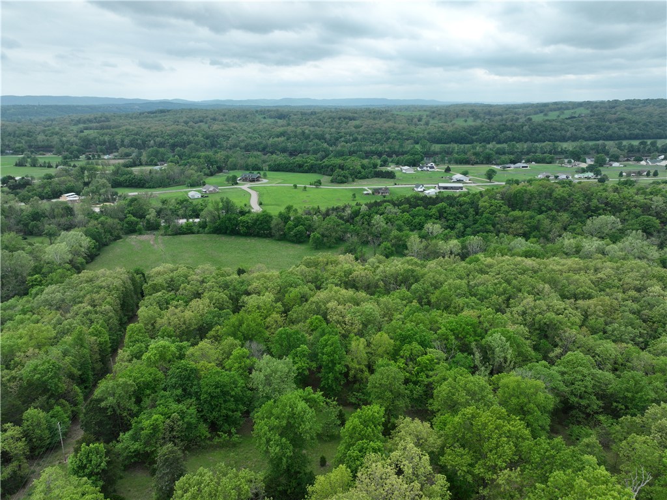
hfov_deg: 71.6
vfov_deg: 56.8
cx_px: 334
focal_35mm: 24
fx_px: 462
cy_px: 250
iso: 150
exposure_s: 1/1250
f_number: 2.8
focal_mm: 12.29
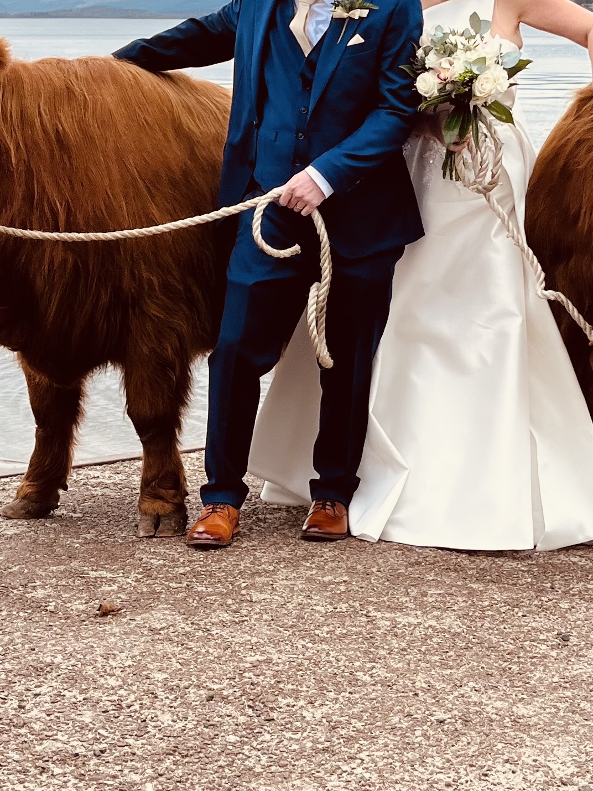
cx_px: 335
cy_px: 75
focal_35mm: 56
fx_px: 1279
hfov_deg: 26.1
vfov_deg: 32.6
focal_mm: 5.1
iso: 50
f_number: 1.6
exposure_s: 1/1776
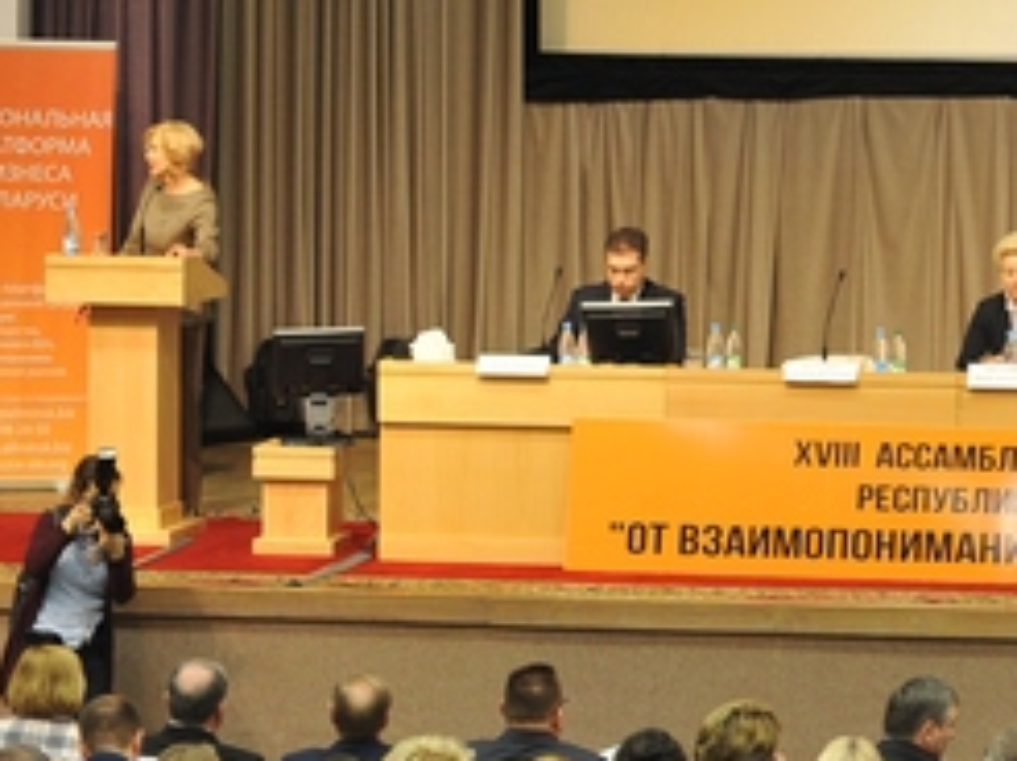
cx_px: 1331
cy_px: 136
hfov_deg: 13.8
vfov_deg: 10.8
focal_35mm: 137
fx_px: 4021
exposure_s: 1/100
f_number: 2.8
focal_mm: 50
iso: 1250
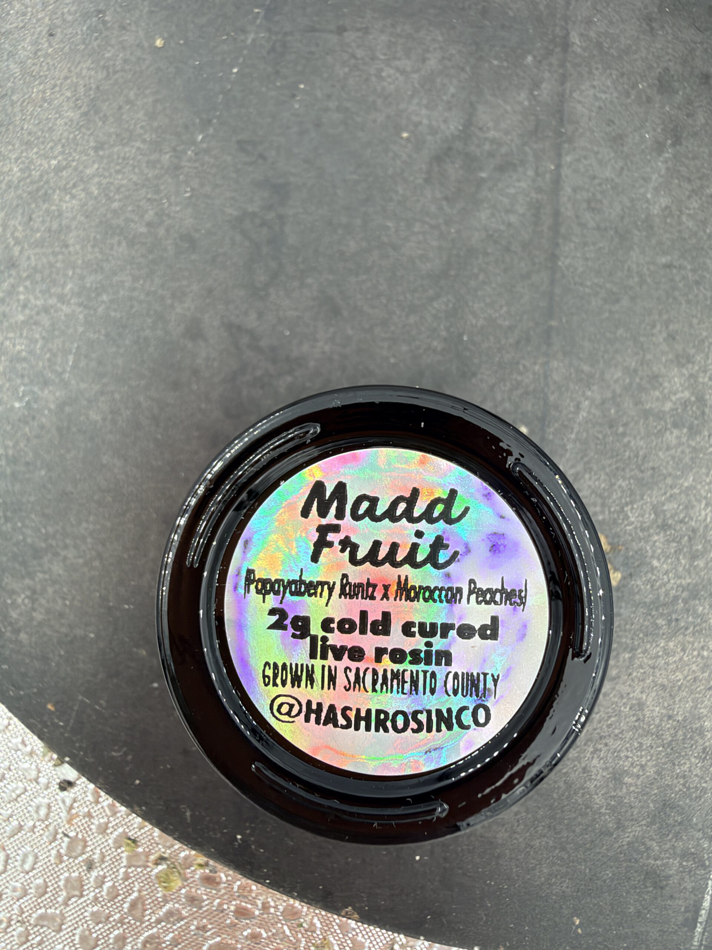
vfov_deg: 69.4
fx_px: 686
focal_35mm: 25
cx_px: 356
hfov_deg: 54.9
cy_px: 475
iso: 40
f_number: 2.2
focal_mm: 2.22
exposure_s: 1/157
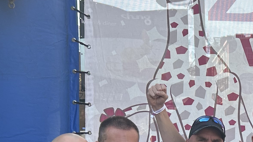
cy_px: 215
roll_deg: -0.2
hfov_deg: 20.2
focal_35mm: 97
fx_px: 651
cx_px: 327
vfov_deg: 11.9
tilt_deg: -5.6
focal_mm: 5.7
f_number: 1.5
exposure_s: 1/563
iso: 50
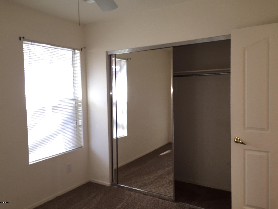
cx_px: 139
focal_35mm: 29
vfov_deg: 48.2
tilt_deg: -4.1
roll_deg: +1.0
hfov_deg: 61.7
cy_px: 104
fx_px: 233
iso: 80
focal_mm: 4.15
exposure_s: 1/30
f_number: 2.2
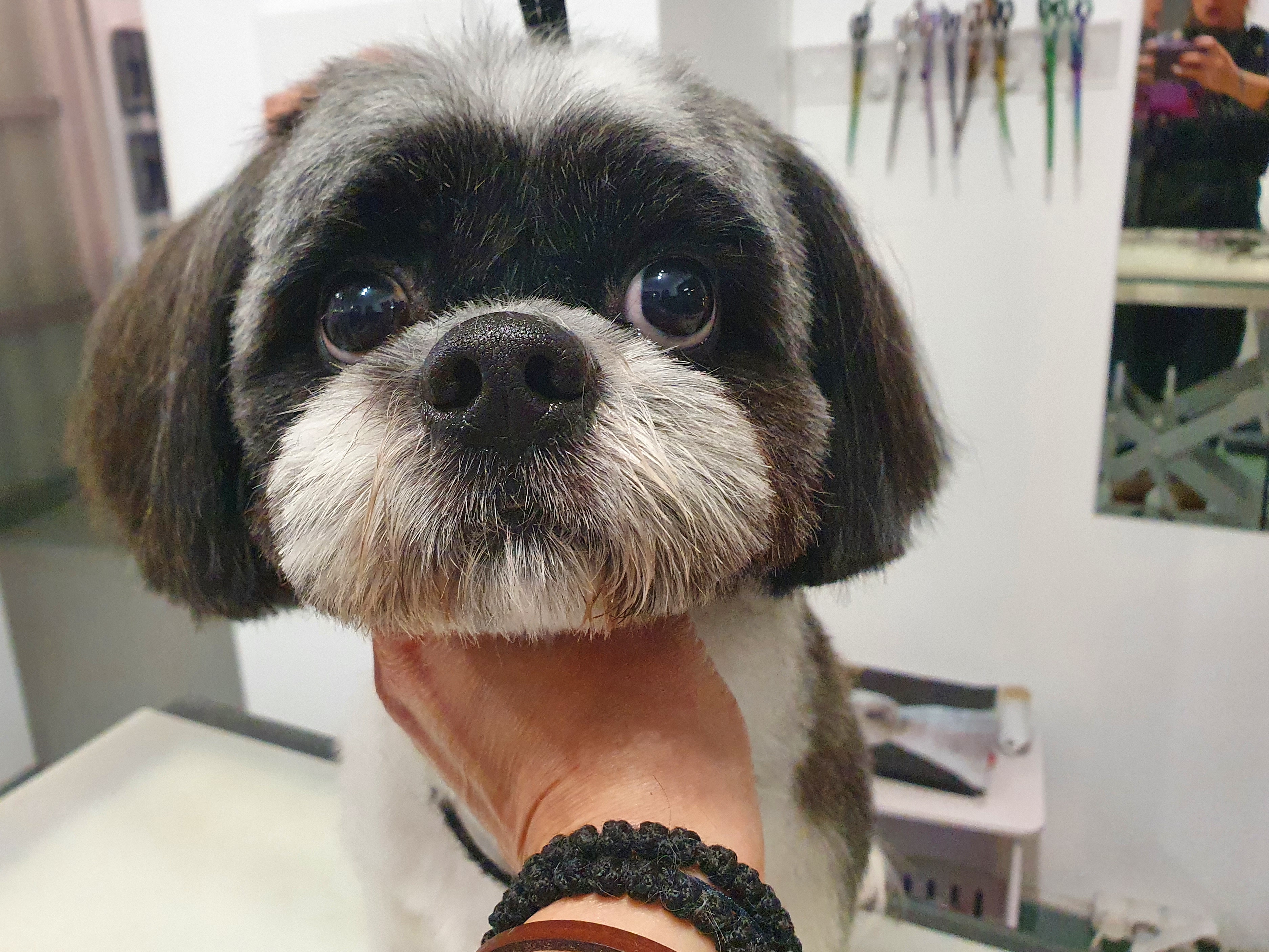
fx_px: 1026
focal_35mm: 28
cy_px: 445
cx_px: 591
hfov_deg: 63.4
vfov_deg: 49.7
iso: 640
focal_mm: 4.32
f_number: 2.4
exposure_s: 1/50
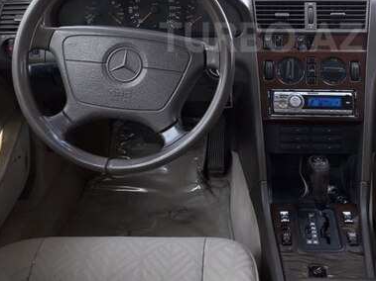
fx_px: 510
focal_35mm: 47
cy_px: 37
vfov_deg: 29.8
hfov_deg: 39.8
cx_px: 261
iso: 50
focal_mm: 3.6
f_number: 1.9
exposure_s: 1/50
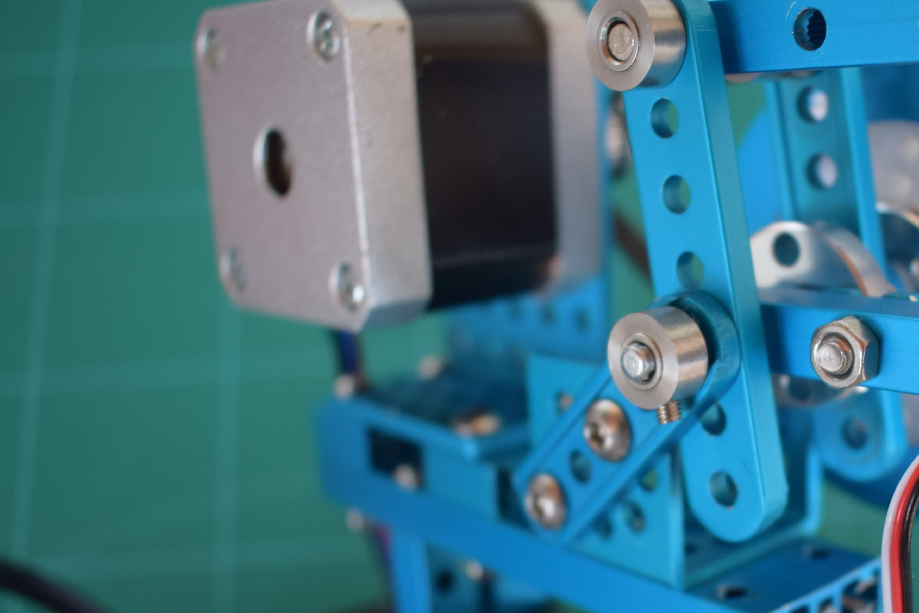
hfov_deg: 37.9
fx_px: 1302
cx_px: 687
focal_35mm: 51
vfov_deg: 26.3
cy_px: 432
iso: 400
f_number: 3.8
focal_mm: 20
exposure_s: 1/125
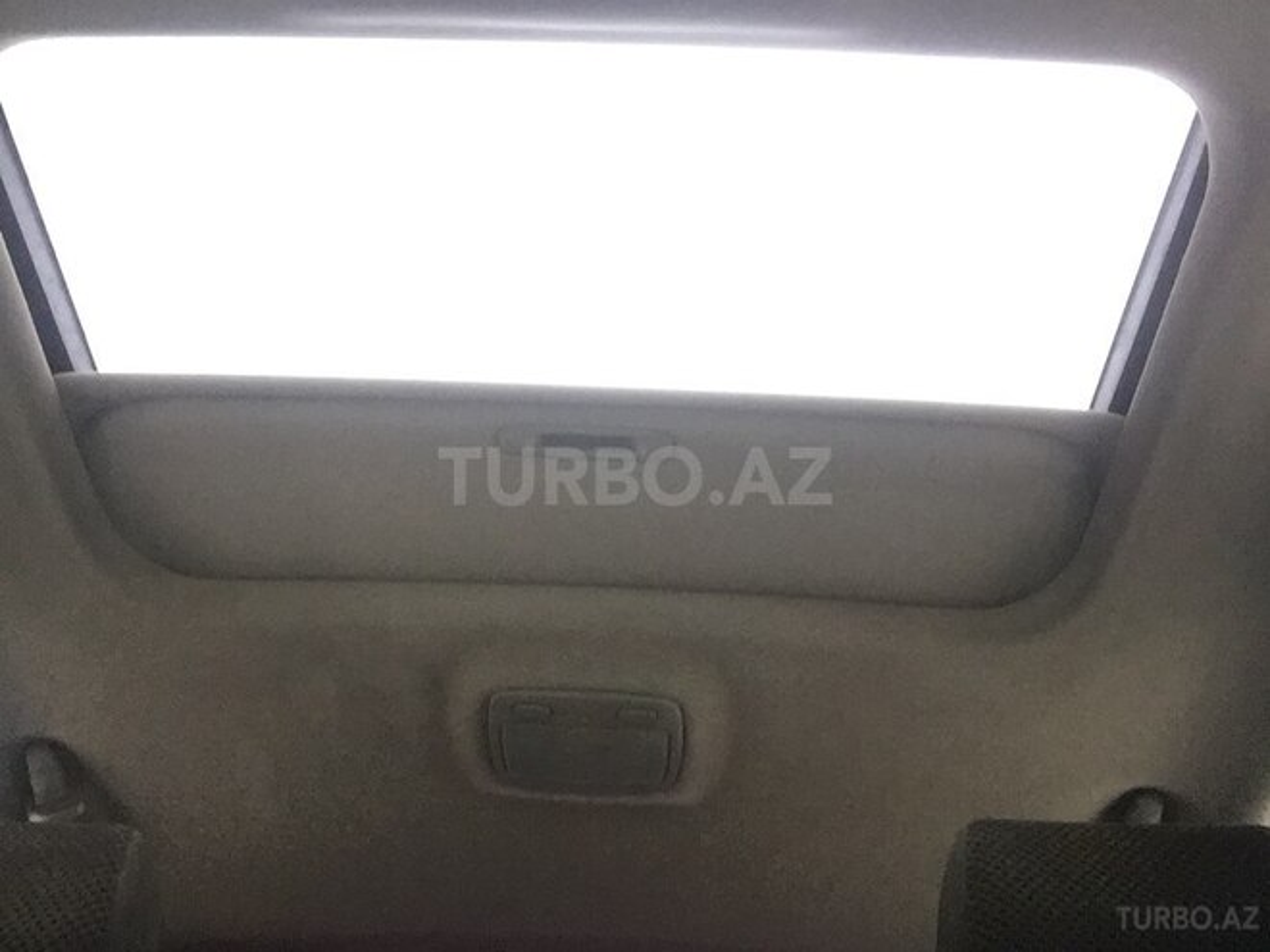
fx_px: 1137
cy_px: 476
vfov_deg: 45.4
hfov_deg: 58.4
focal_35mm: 31
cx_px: 635
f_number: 2.2
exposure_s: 1/33
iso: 125
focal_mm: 2.65
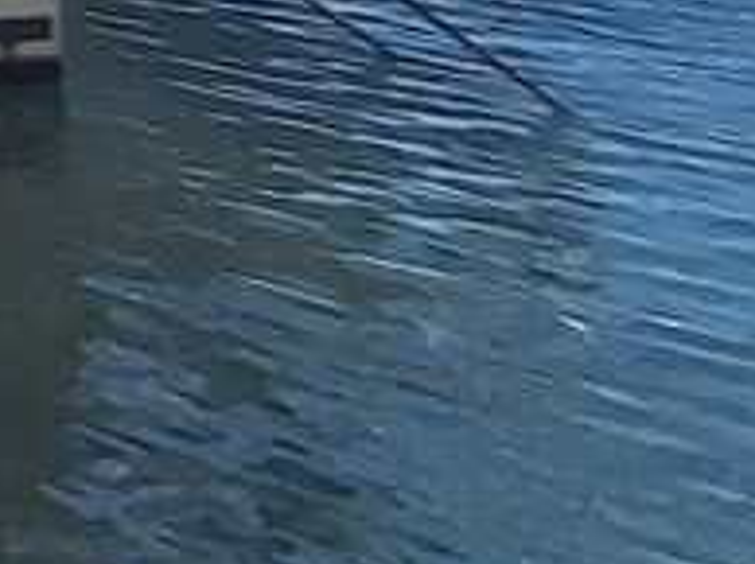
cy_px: -1128
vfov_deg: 9.3
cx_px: -2218
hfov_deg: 8.3
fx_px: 2767
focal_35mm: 127
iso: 40
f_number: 2.2
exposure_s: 1/3676
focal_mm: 1.64
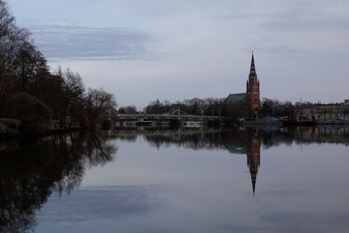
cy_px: 116
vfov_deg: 26.0
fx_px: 504
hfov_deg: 38.2
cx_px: 174
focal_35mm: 52
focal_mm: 18.92
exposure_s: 1/640
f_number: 8
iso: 800
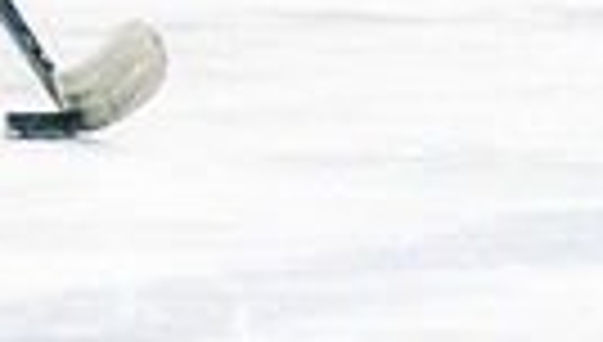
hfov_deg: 2.2
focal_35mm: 976
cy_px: -439
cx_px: -513
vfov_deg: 1.3
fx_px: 15637
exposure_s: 1/1000
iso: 3200
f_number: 2.8
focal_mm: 164
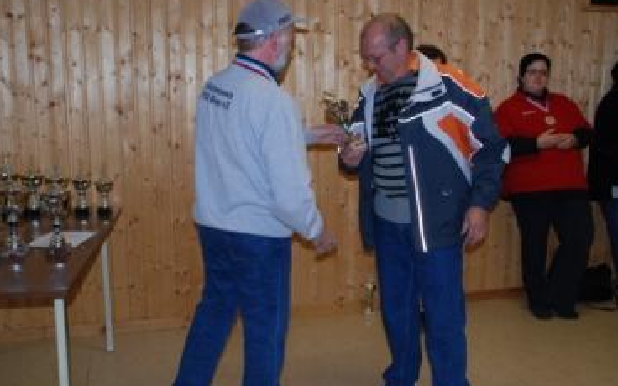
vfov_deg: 31.2
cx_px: 317
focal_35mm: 41
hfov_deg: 48.2
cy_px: 201
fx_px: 691
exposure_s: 1/60
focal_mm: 22
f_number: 4
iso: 400
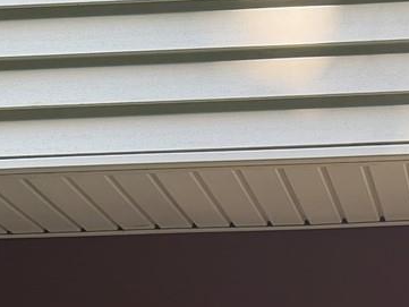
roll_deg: +1.1
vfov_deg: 9.5
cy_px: 774
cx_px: 412
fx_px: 1607
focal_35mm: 136
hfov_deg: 14.3
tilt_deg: -5.4
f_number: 1.78
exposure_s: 1/456
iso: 100
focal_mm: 6.76
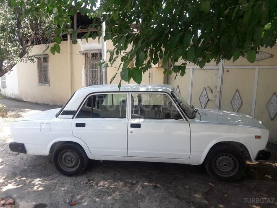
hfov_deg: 63.4
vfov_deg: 49.7
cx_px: 138
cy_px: 104
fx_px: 224
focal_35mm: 28
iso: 40
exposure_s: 1/338
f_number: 1.9
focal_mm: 3.7
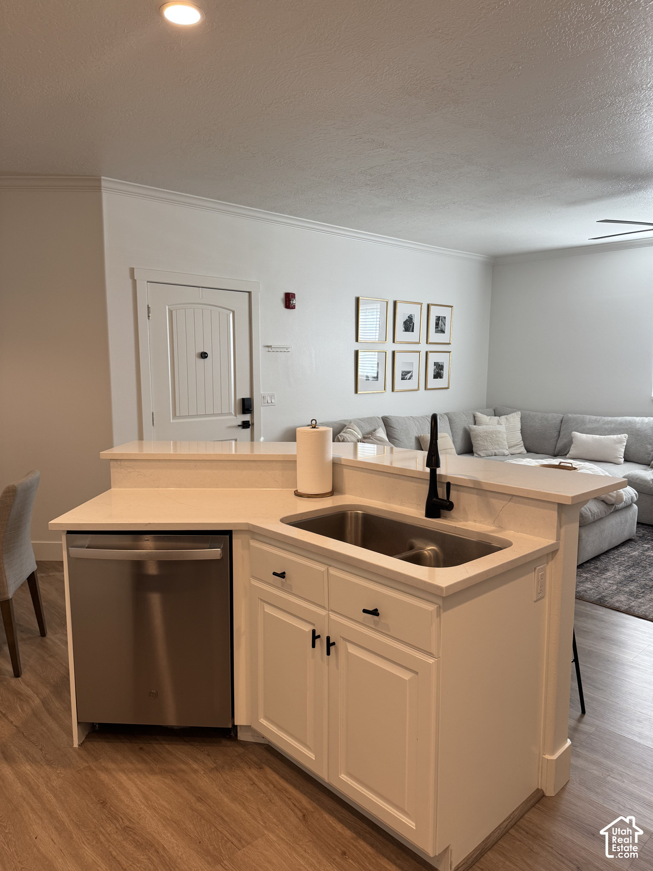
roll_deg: +0.8
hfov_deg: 56.8
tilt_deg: -6.3
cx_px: 326
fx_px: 604
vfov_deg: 71.6
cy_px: 436
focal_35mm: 24
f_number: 1.78
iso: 125
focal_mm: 6.76
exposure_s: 1/120
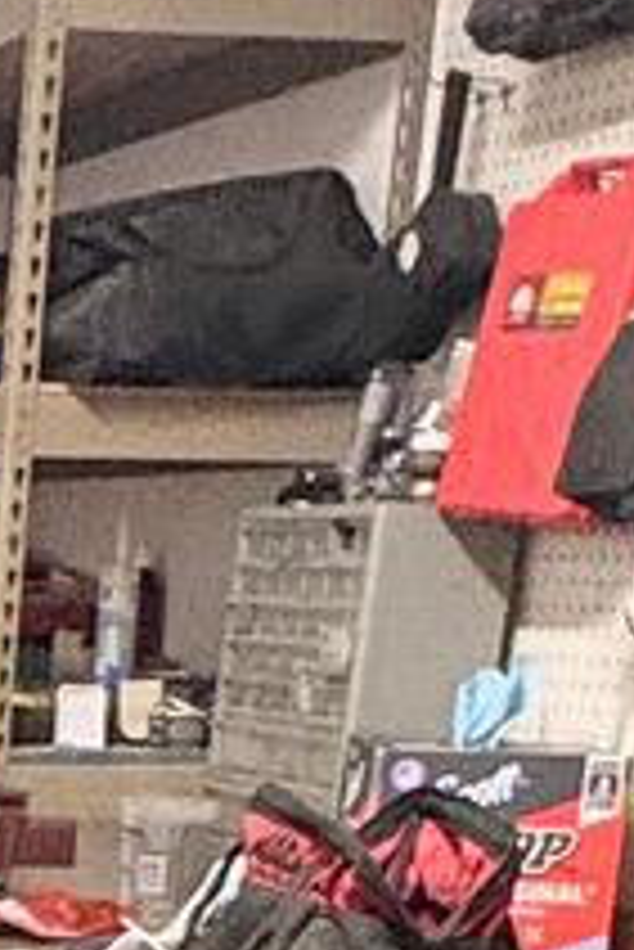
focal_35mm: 106
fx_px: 2795
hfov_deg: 11.6
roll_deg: -1.1
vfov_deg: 17.6
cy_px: 1369
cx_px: -643
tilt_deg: -16.2
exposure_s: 1/40
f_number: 2.2
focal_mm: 2.22
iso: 640
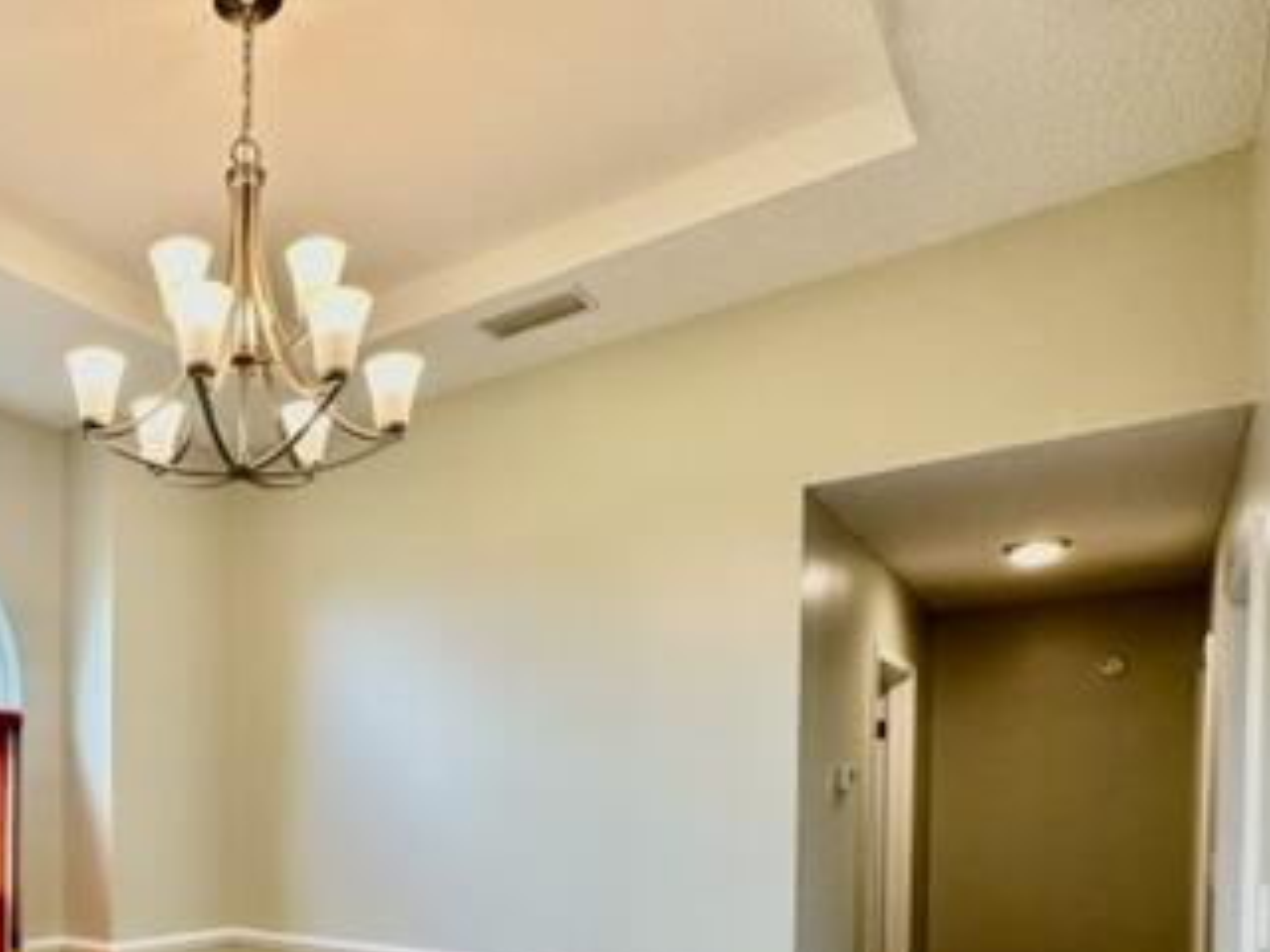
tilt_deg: -1.1
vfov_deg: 45.9
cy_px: 821
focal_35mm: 28
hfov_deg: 55.9
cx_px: 155
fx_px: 1027
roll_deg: +0.1
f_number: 2.2
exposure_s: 1/120
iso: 100
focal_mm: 2.22
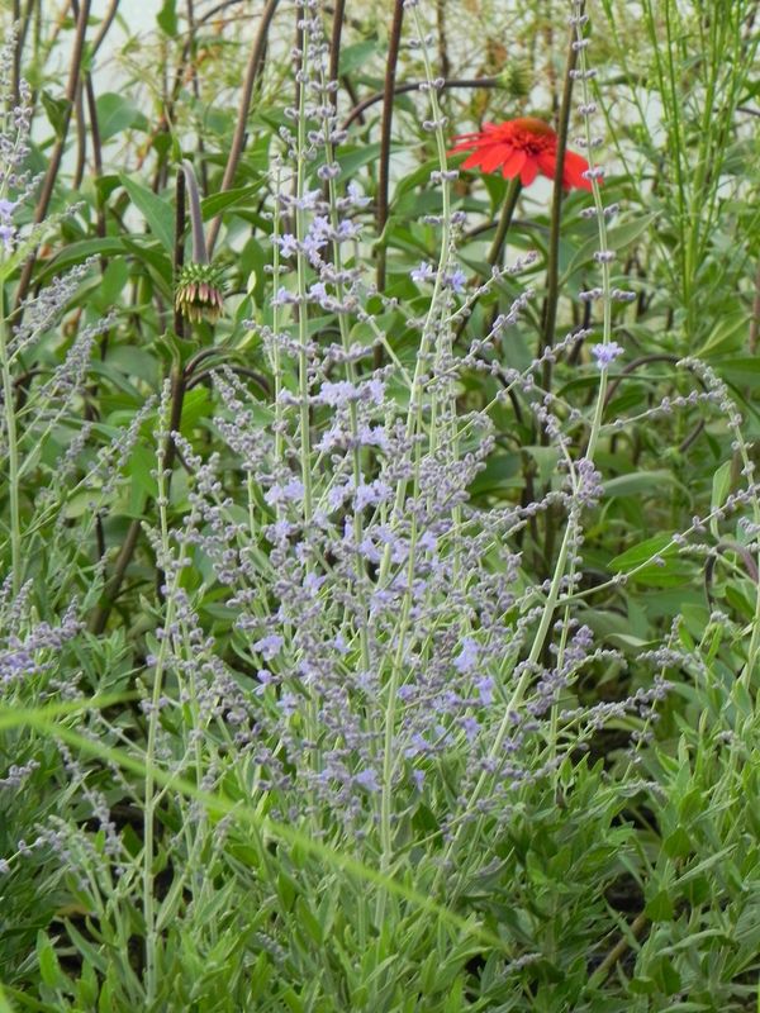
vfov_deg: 13.7
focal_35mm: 144
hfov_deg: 10.3
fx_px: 4215
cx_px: 380
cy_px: 506
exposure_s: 1/25
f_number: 5
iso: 160
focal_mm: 25.7
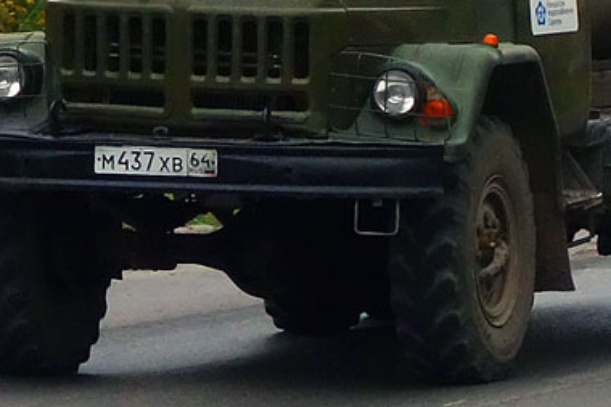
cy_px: -84
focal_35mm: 240
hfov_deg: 8.6
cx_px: 264
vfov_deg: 5.7
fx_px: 4071
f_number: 4
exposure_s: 1/500
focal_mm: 28.18
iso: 500
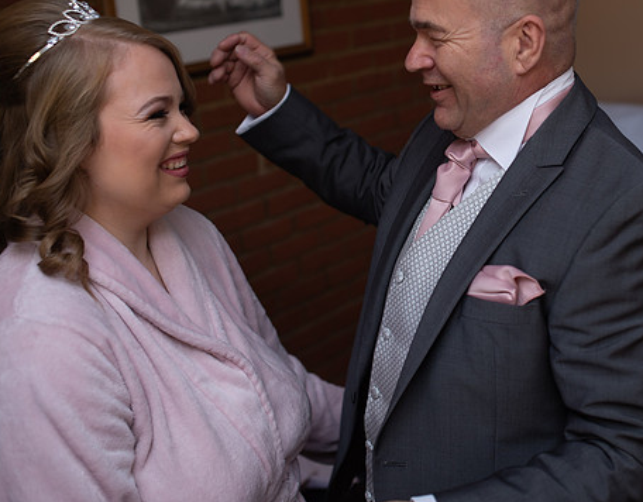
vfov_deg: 27.0
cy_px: 164
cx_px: 478
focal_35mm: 55
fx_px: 1037
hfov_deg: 33.8
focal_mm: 35
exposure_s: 1/125
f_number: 2.5
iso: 125
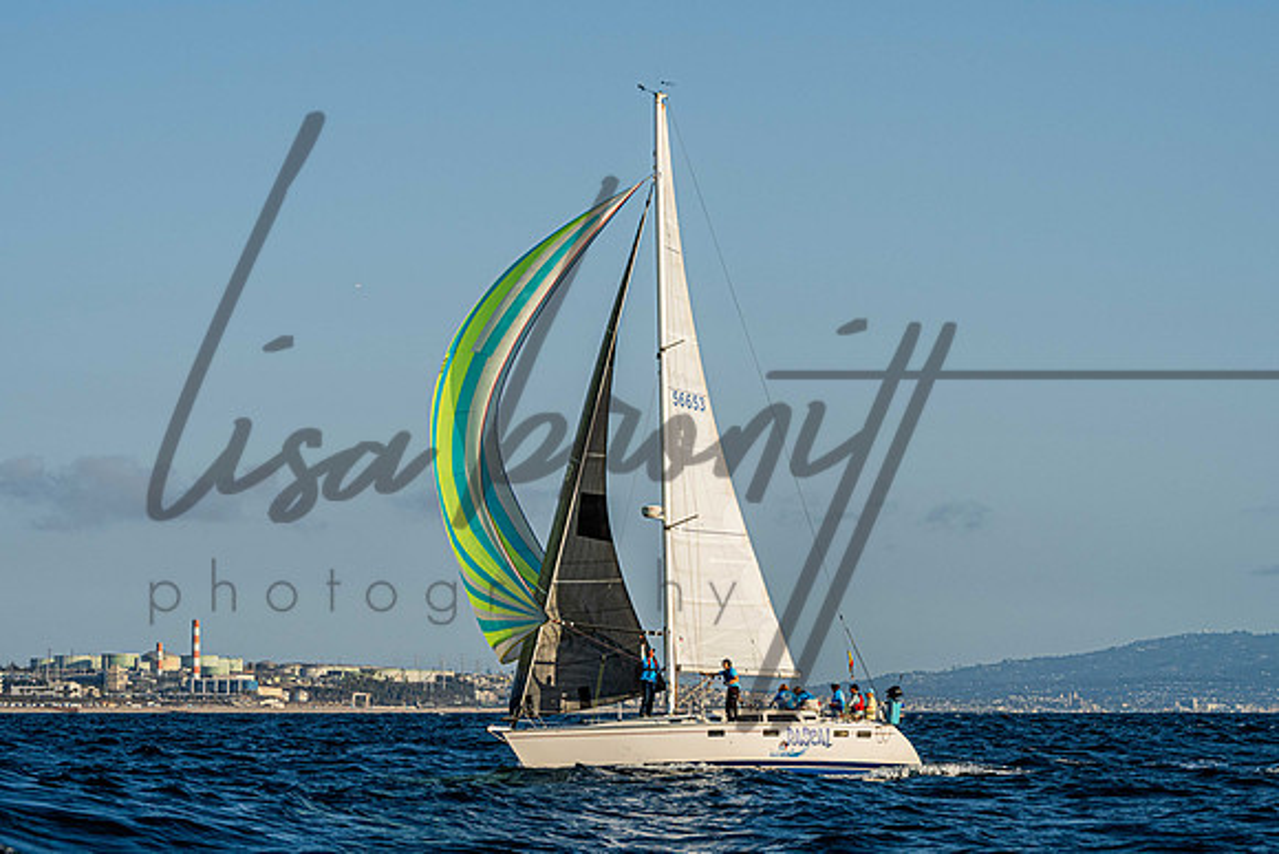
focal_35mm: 141
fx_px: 5009
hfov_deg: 14.5
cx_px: 688
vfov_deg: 9.7
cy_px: 535
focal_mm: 105
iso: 400
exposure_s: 1/1250
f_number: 8
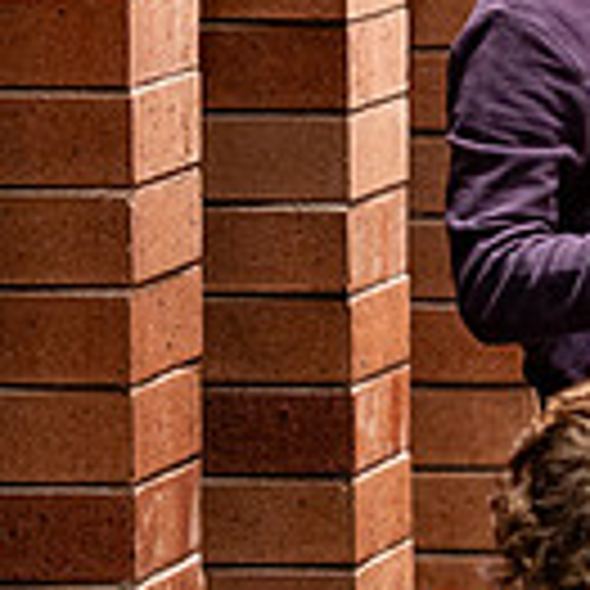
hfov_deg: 3.2
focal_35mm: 552
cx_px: 803
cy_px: 13
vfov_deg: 3.2
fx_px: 10644
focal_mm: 135
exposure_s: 1/50
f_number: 2.8
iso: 1250
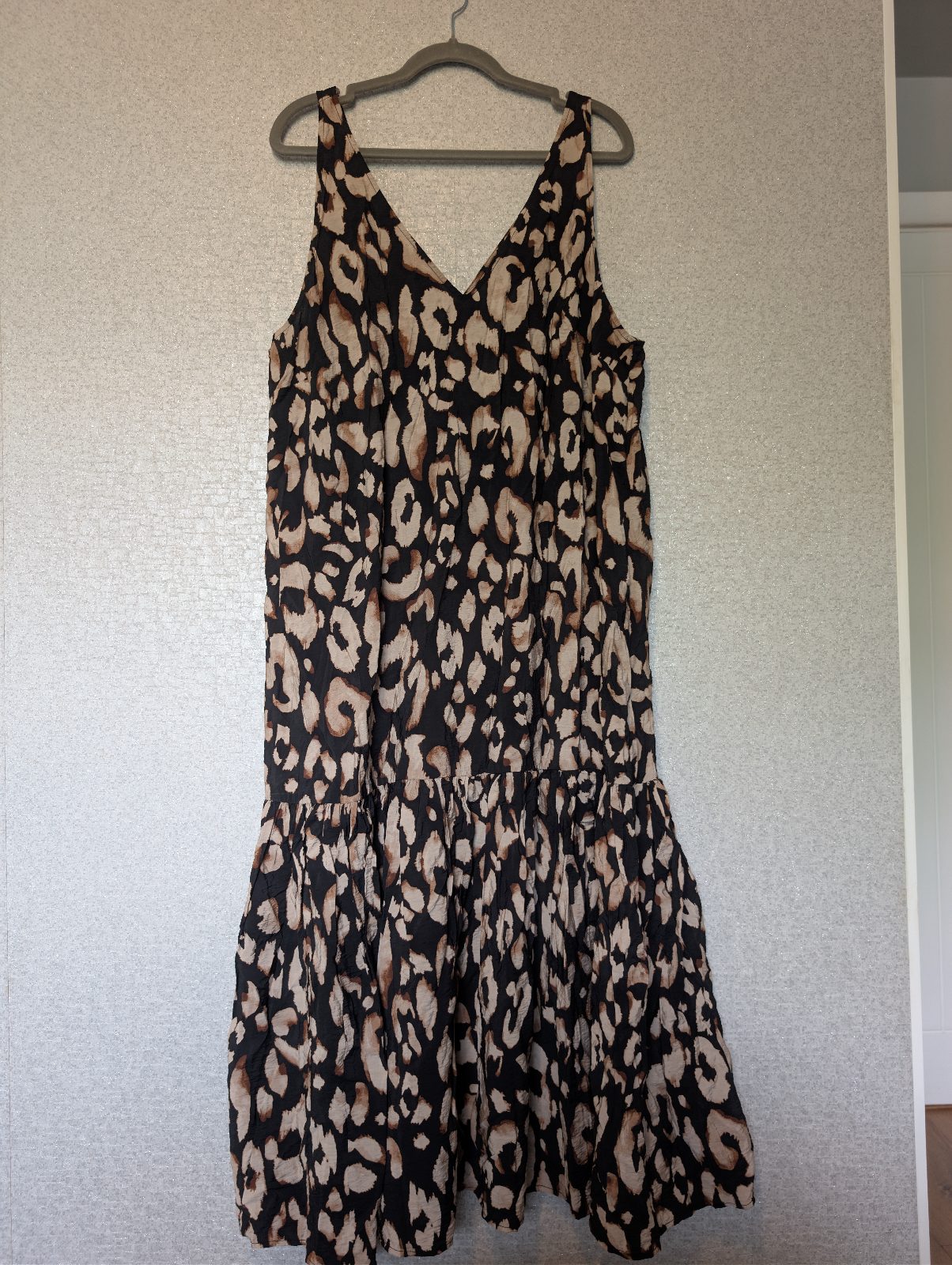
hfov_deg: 56.9
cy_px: 632
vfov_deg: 71.5
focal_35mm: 24
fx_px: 878
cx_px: 476
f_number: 1.68
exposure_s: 1/45.2
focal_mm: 6.9
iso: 104
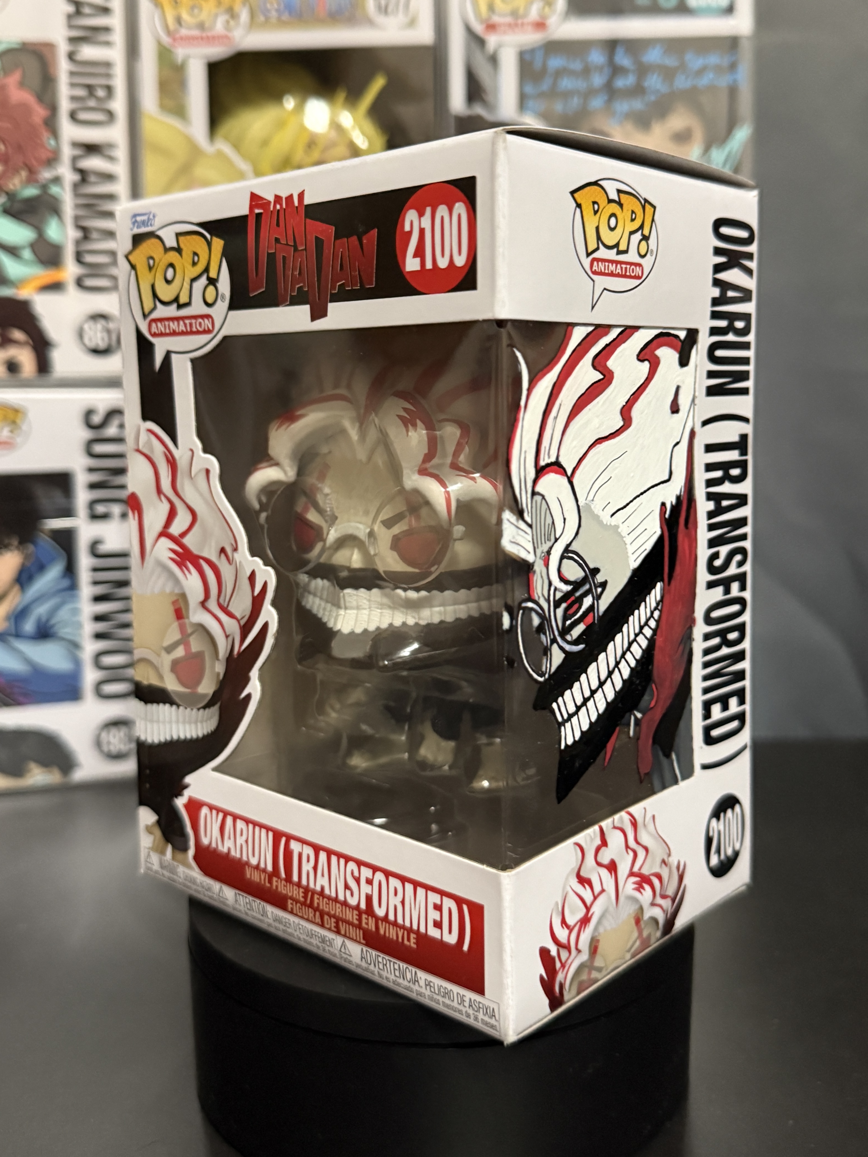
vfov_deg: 71.6
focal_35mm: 24
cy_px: 578
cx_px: 434
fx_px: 802
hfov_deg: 56.8
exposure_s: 1/40
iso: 800
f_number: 1.78
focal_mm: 6.76
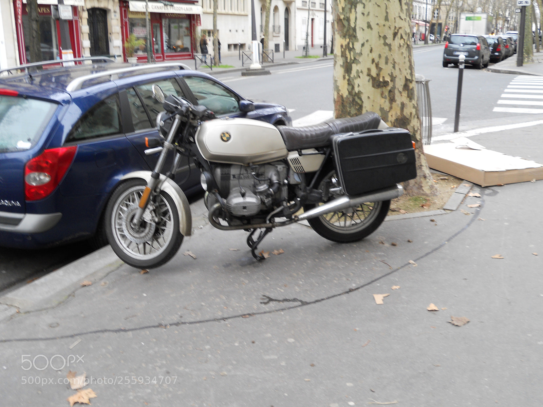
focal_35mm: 38
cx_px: 272
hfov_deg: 49.0
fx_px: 596
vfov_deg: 37.7
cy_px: 204
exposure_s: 1/30
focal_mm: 6.9
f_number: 3.9
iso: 80
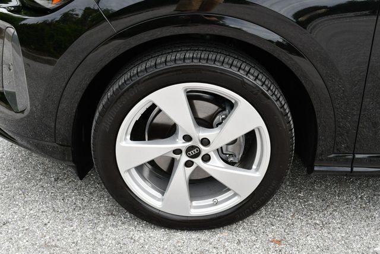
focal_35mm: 44
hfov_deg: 44.5
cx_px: 190
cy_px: 127
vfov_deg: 30.6
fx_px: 465
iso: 200
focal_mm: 22
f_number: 5.6
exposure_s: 1/250
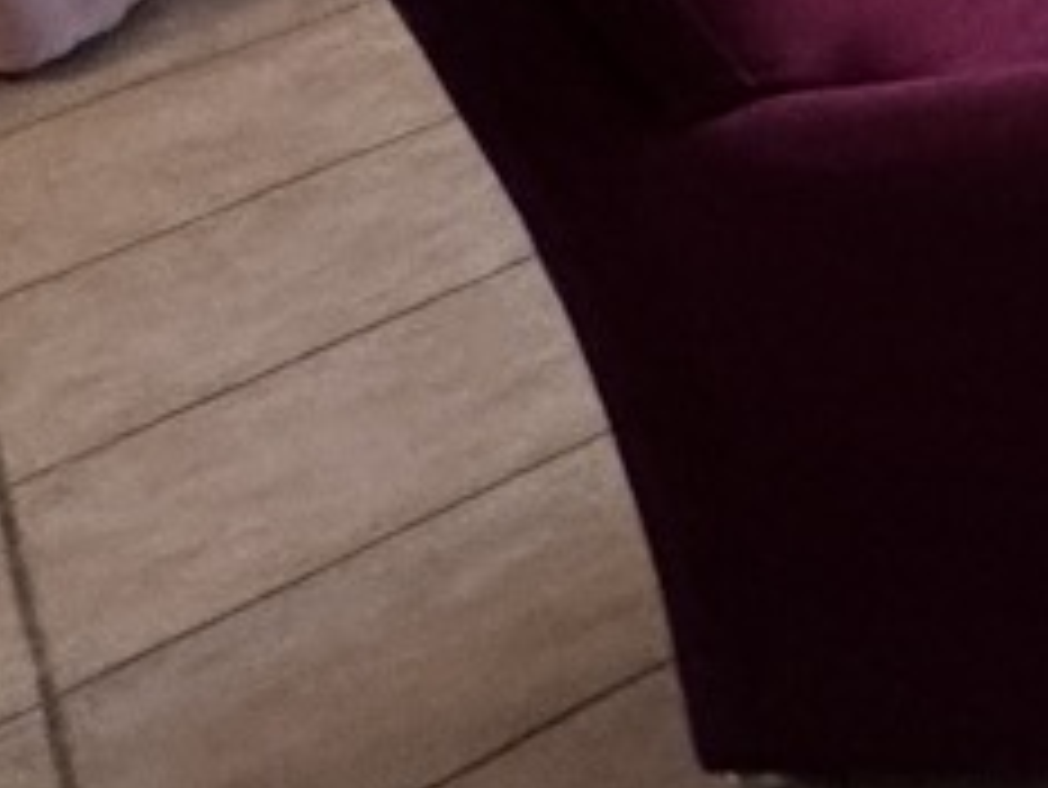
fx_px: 2544
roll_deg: +1.8
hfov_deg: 12.2
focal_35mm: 84
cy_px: -865
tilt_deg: -15.3
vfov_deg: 14.2
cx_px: 3000
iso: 320
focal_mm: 2.22
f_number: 2.2
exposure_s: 1/100
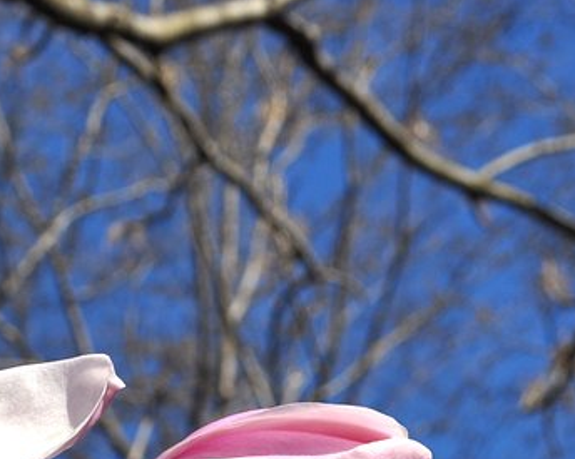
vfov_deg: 8.4
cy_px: 287
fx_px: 3130
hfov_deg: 10.3
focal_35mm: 184
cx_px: -194
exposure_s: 1/500
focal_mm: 44
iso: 200
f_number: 11
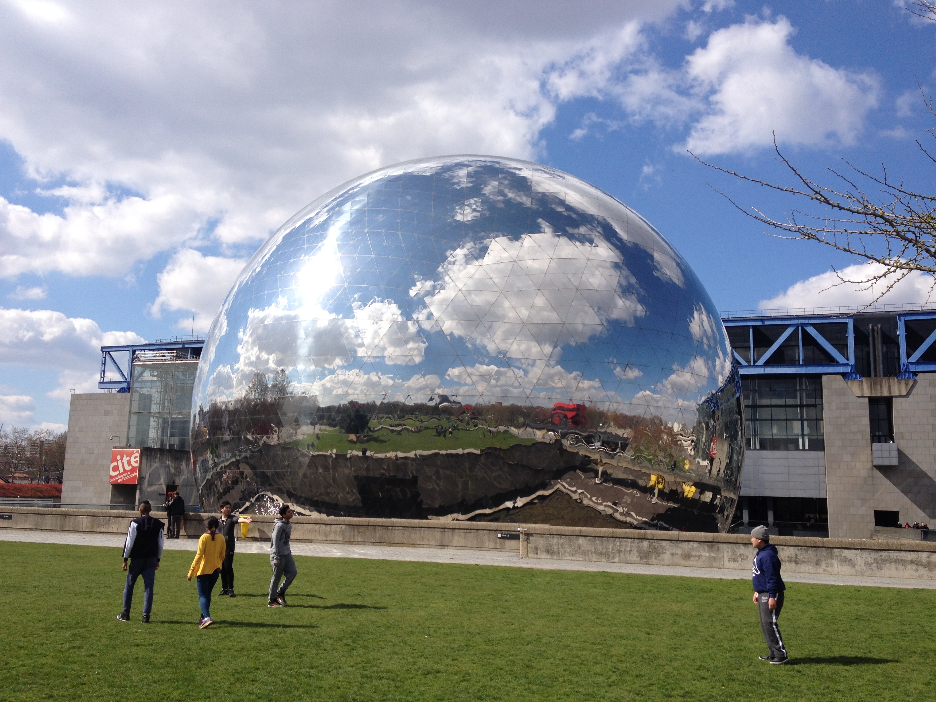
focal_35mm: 35
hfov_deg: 52.6
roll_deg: -1.1
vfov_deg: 40.7
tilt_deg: +6.0
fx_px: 946
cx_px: 468
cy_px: 351
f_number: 2.4
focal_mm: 4.28
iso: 50
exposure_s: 1/2208
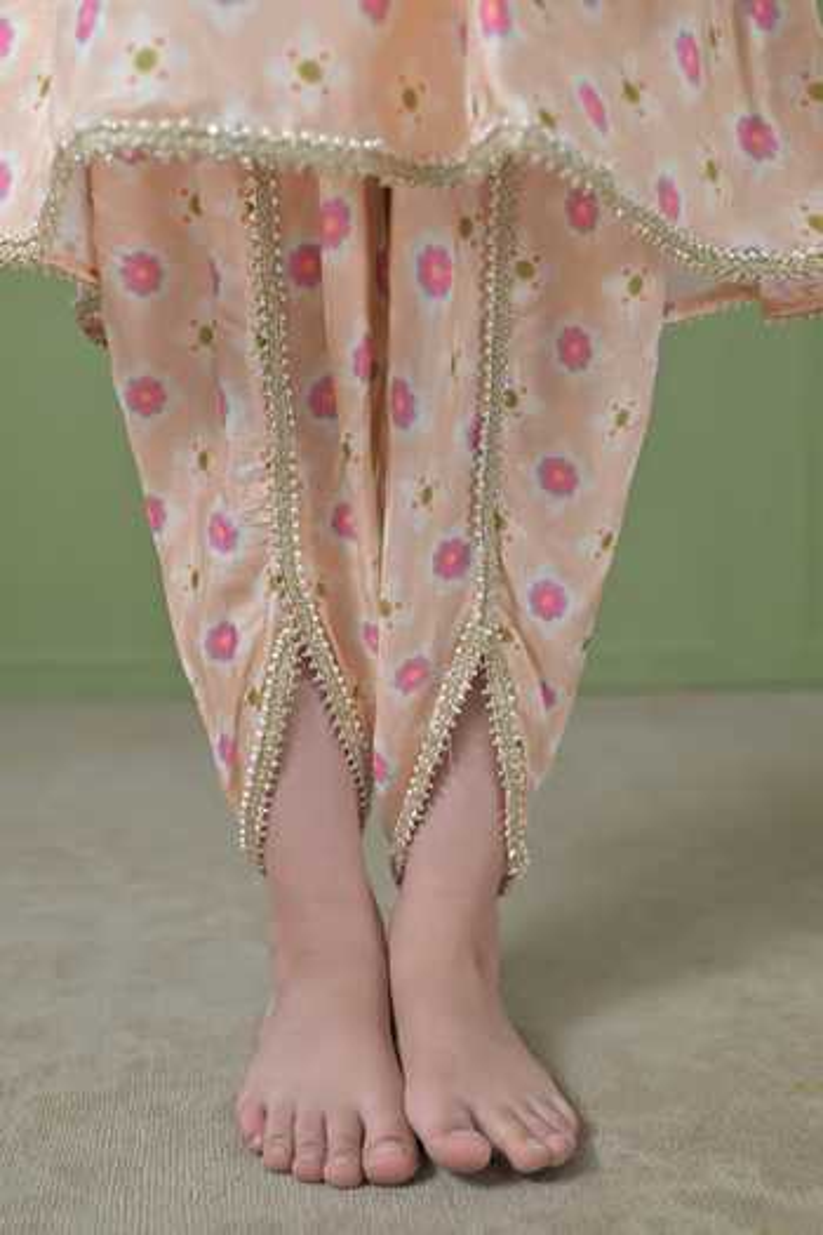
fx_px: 1440
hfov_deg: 31.9
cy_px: 618
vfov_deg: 46.4
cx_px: 412
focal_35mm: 42
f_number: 4
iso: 640
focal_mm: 42
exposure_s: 1/160
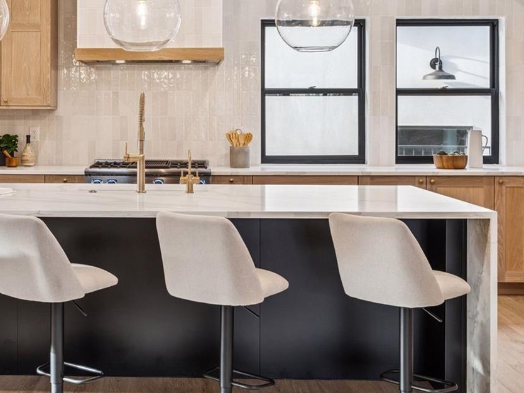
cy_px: 124
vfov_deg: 24.7
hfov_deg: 32.2
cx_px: 142
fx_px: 893
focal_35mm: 59
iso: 400
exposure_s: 1/15
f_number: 10
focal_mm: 32
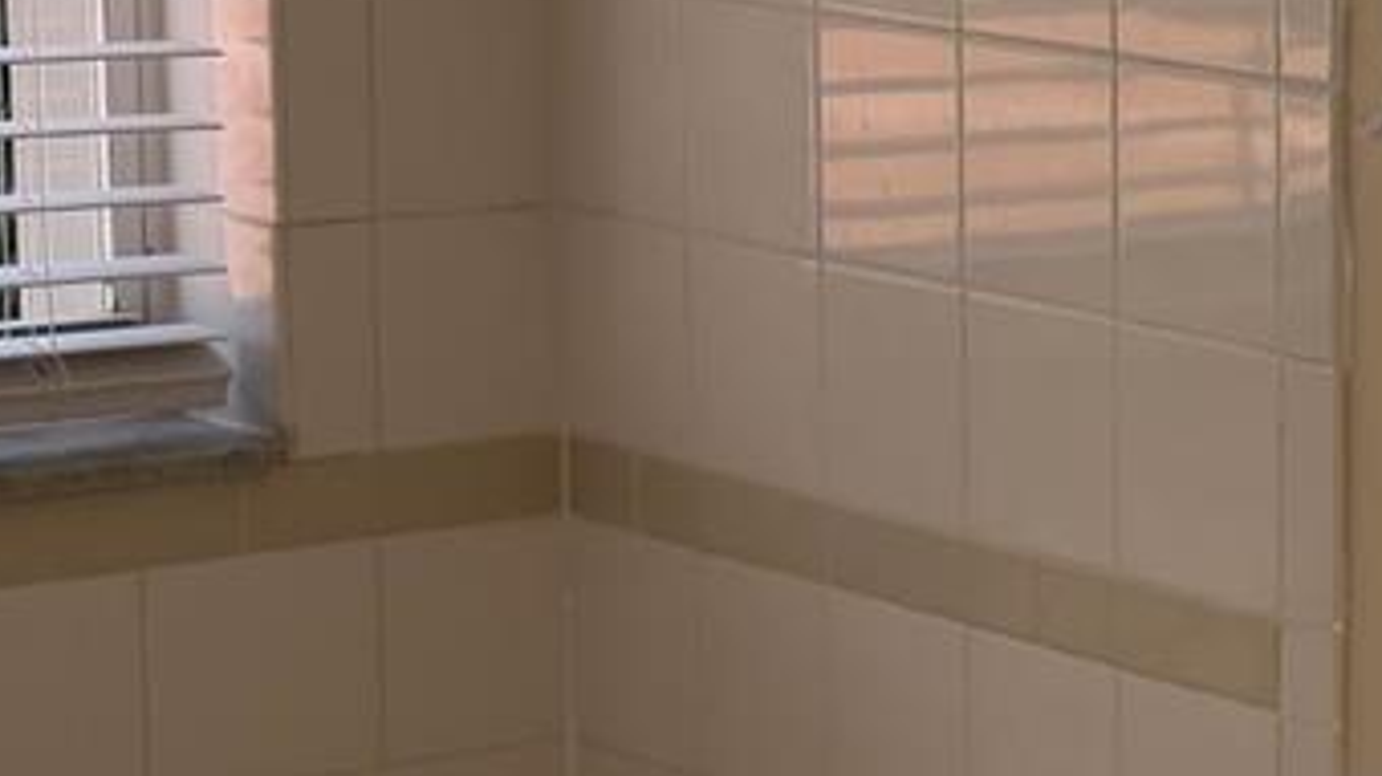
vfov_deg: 9.8
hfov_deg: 15.8
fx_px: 4506
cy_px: 325
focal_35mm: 123
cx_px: 2179
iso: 100
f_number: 1.78
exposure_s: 1/1385
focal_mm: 6.76
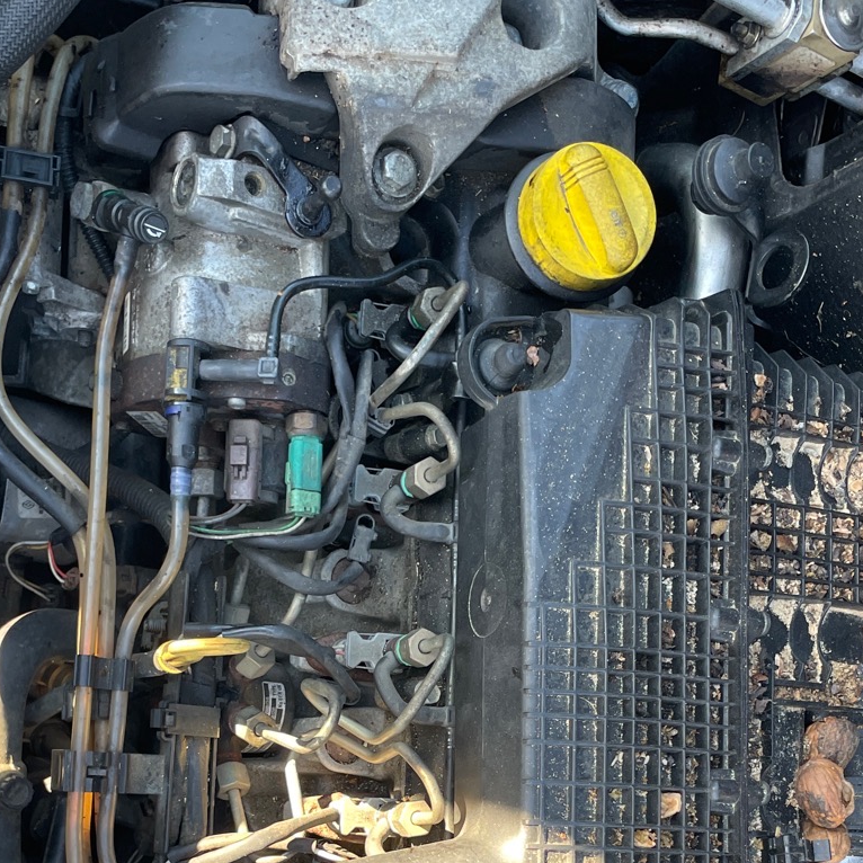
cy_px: 724
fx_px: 1523
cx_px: 407
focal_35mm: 54
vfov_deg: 30.6
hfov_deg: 31.6
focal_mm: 4.2
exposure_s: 1/121
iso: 64
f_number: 1.6
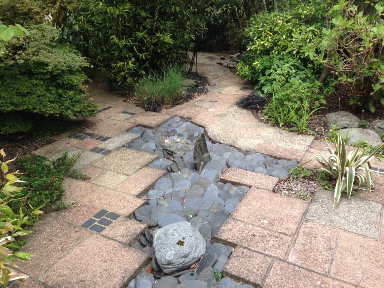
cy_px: 144
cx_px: 192
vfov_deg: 42.9
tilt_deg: -24.7
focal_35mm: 33
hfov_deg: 55.4
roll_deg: +0.1
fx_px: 366
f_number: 2.4
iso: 50
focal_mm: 4.12
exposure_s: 1/323
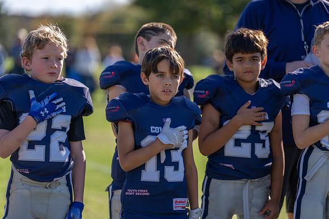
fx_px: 1627
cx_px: 164
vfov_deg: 7.7
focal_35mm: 178
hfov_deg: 11.5
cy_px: 110
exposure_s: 1/4000
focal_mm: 178
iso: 400
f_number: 2.8
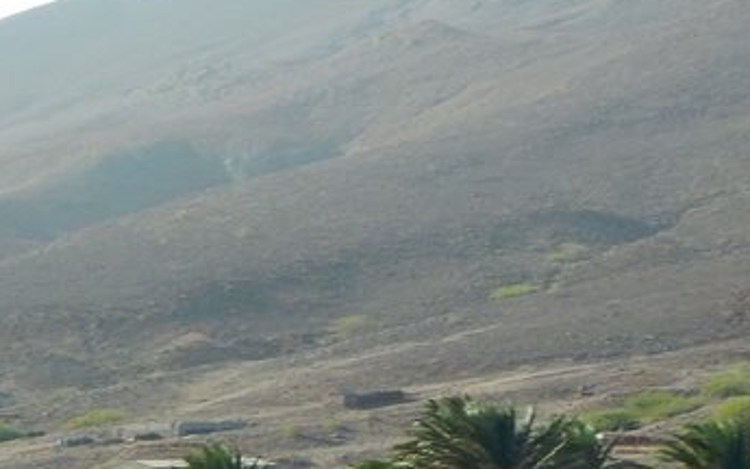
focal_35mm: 192
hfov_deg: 10.9
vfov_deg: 6.8
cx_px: 572
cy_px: 280
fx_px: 3926
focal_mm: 10.9
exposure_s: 1/400
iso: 125
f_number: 4
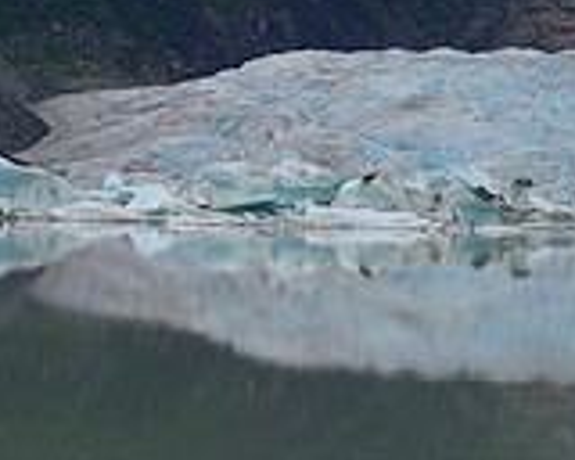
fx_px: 3381
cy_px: 158
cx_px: 798
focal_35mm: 199
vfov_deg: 7.8
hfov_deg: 9.5
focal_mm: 39
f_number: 8
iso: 100
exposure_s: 1/60
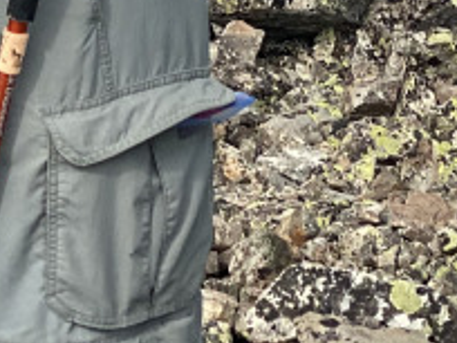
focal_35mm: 261
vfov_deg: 5.5
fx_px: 3446
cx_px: -240
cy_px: -482
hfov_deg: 7.5
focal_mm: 6
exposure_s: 1/1261
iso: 20
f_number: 2
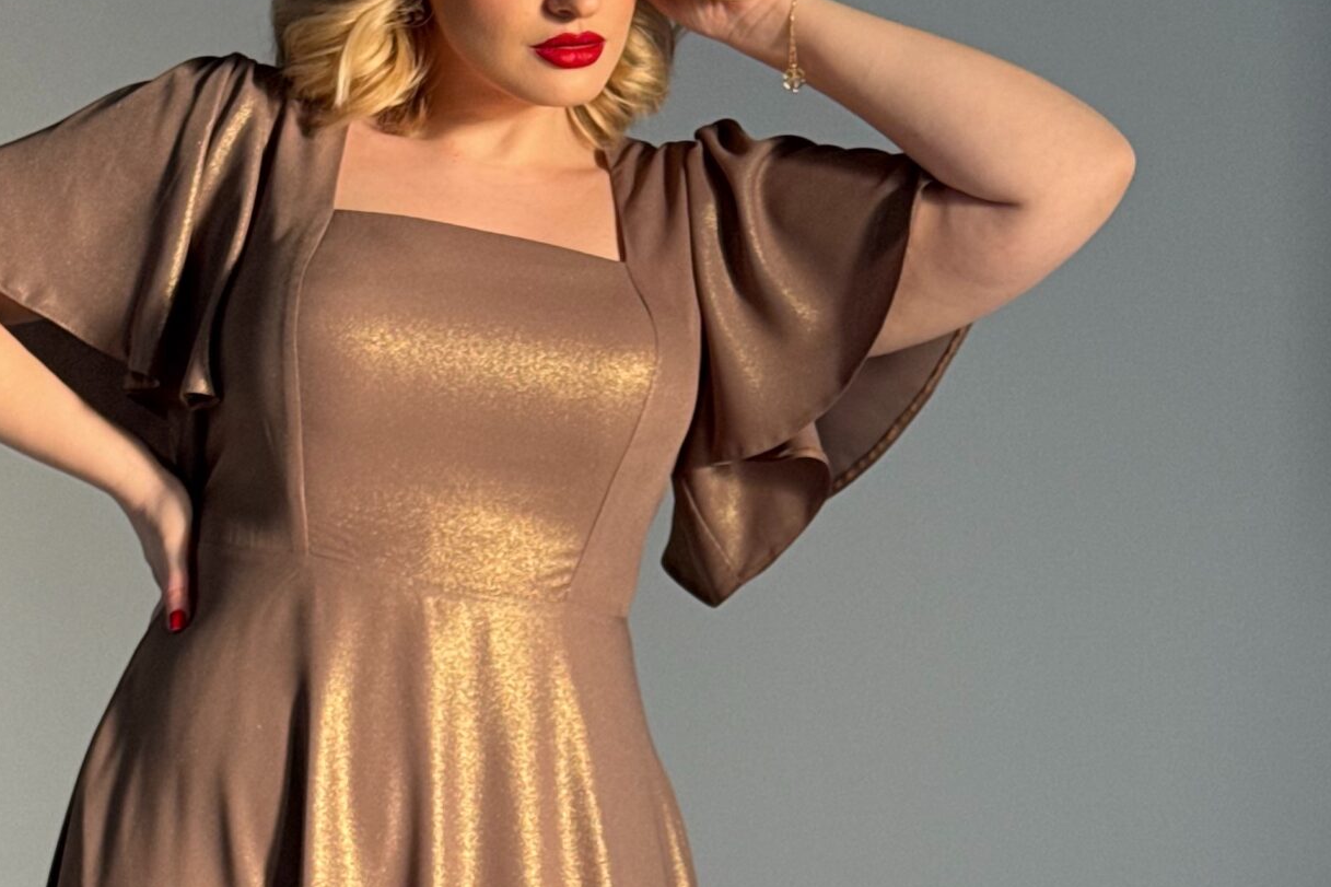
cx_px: 518
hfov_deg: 19.4
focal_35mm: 105
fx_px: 3881
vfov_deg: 12.8
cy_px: 953
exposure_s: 1/154
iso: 50
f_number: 1.78
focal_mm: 6.76
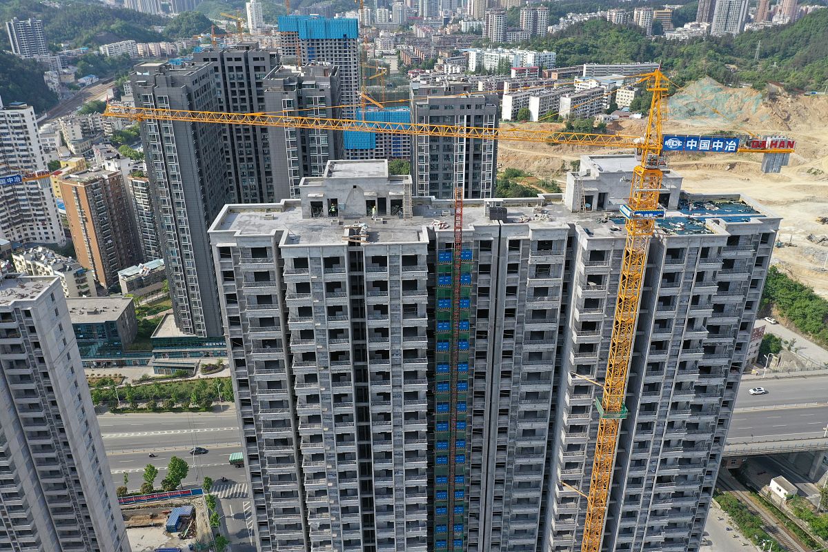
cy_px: 276
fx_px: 644
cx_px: 414
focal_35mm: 28
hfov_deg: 65.5
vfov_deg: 46.4
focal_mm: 10.26
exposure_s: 1/320
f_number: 5
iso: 100
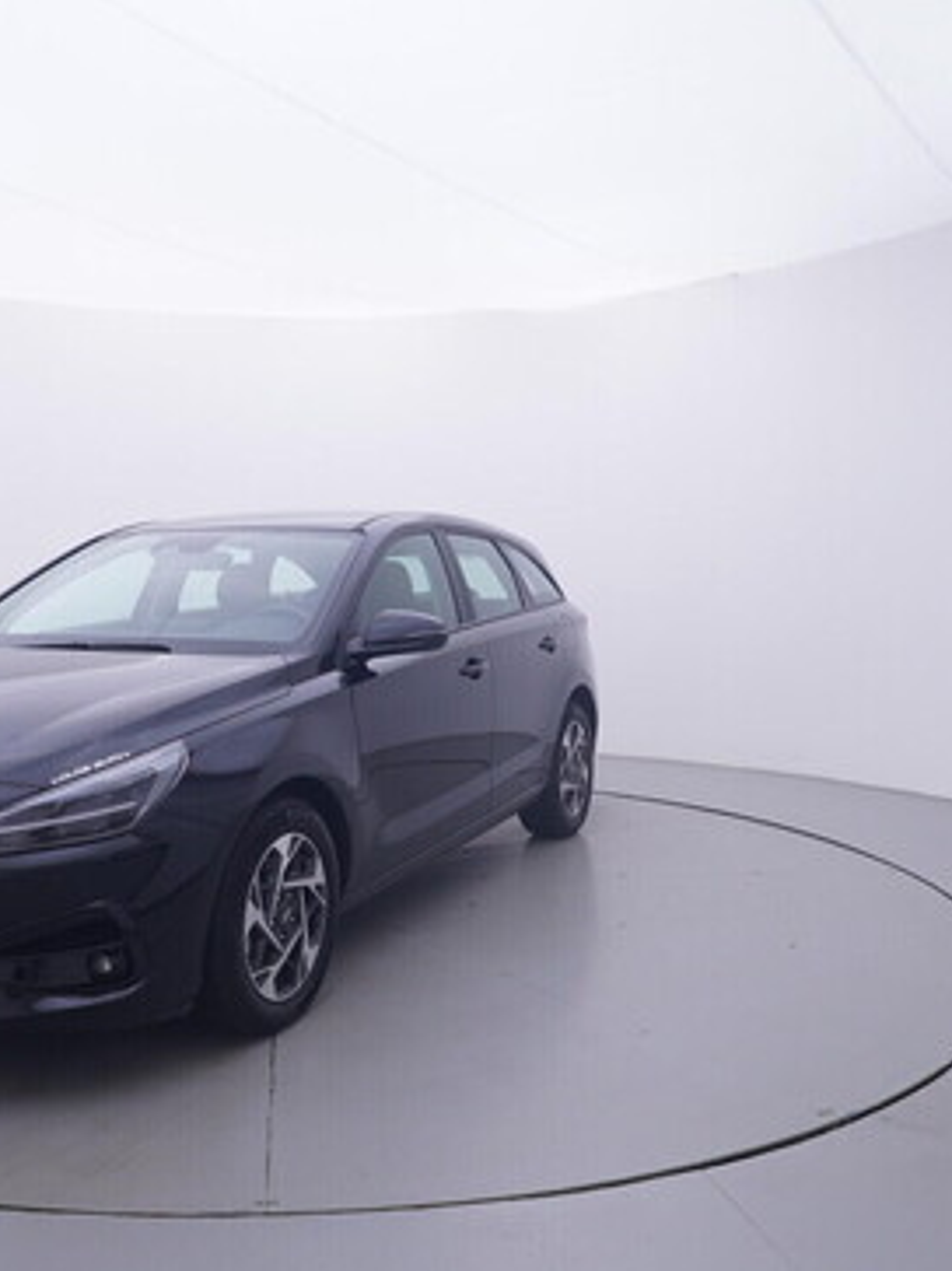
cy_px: 639
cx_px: 327
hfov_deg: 42.7
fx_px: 1201
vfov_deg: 55.8
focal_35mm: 33
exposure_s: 1/80
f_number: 5
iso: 200
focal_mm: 15
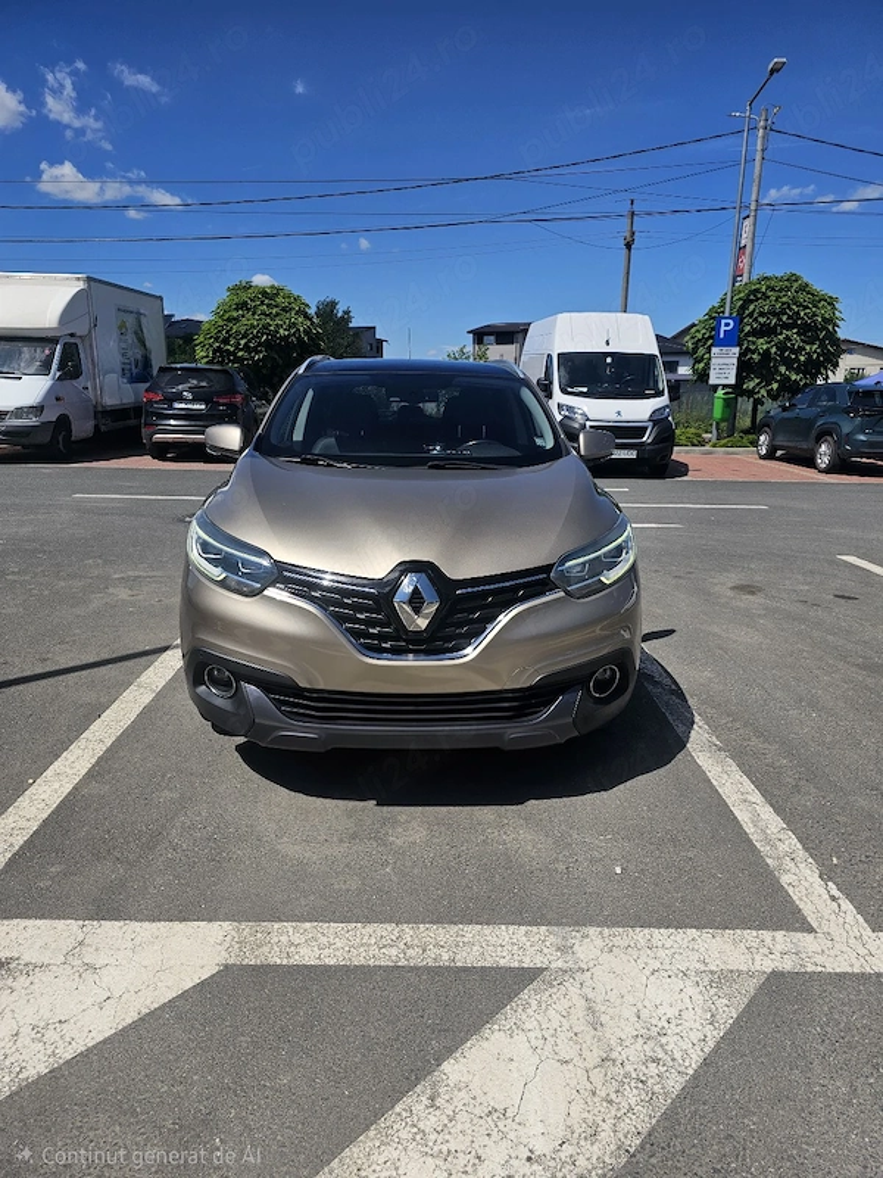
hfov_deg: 58.9
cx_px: 442
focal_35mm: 23
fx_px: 782
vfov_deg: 73.9
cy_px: 589
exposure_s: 1/2000
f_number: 1.7
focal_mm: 6.3
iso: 10
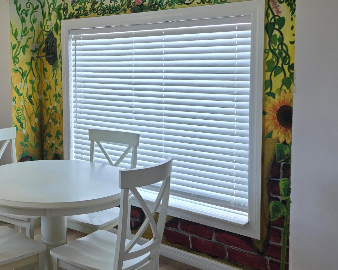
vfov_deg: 32.6
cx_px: 54
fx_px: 460
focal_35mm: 46
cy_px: 108
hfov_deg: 38.4
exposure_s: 1/180
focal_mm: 5.4
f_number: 1.8
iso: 40
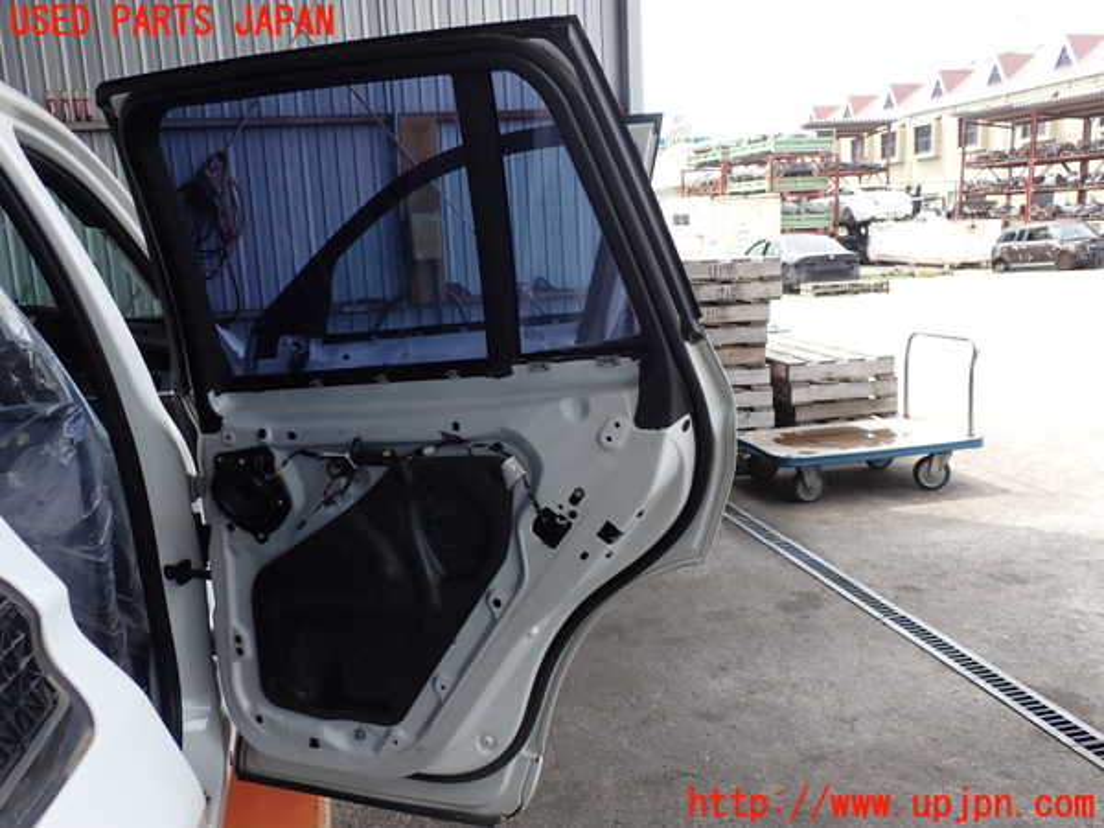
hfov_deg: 60.0
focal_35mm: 30
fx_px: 957
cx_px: 552
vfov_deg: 46.8
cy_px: 414
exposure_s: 1/320
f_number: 3.2
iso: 100
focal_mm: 5.4
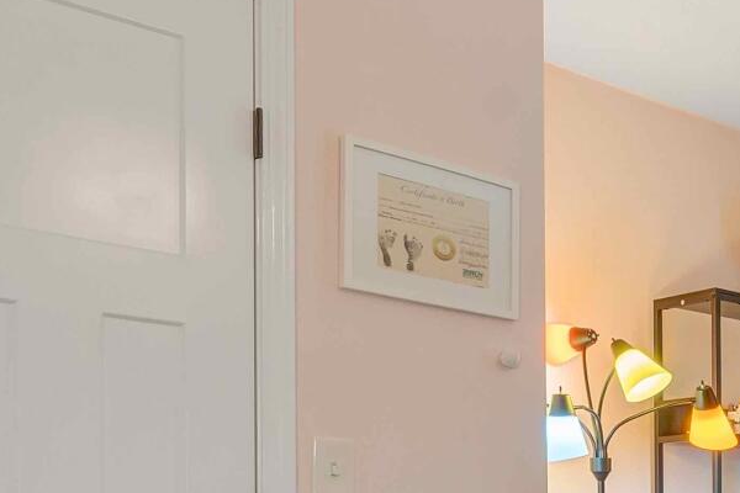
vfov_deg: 21.1
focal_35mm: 60
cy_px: 584
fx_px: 1233
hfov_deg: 27.0
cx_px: 1010
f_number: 9
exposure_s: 1/3.33
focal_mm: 12
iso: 400
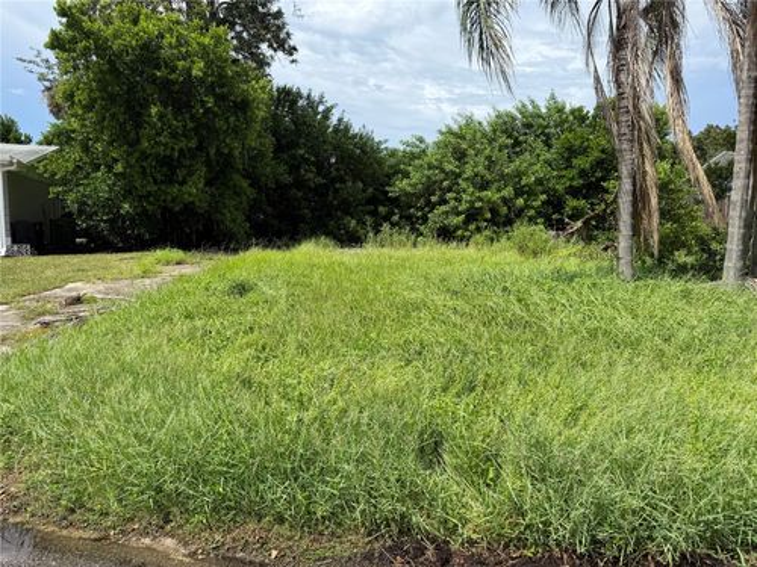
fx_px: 525
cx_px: 378
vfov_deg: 56.8
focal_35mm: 24
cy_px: 284
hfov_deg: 71.6
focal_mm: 6.76
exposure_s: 1/3584
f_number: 1.78
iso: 80
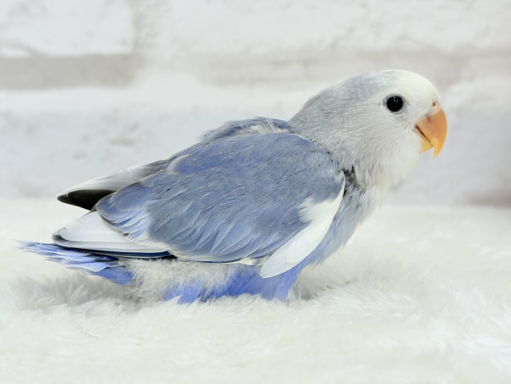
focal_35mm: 52
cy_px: 192
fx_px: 768
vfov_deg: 28.0
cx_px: 256
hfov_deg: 36.8
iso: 80
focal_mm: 5.96
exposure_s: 1/100
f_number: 1.6
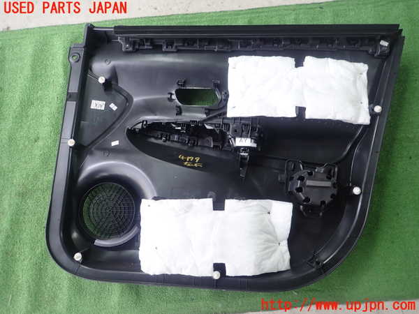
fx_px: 303
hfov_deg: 69.4
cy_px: 157
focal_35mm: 25
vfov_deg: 54.9
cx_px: 210
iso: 100
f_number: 2
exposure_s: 1/60
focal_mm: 4.5
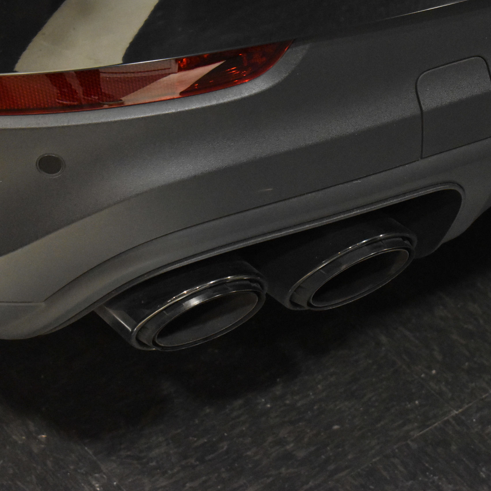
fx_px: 1695
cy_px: 246
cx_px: 314
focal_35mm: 106
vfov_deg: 16.5
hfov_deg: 16.5
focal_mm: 55
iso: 6400
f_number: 8
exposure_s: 1/50
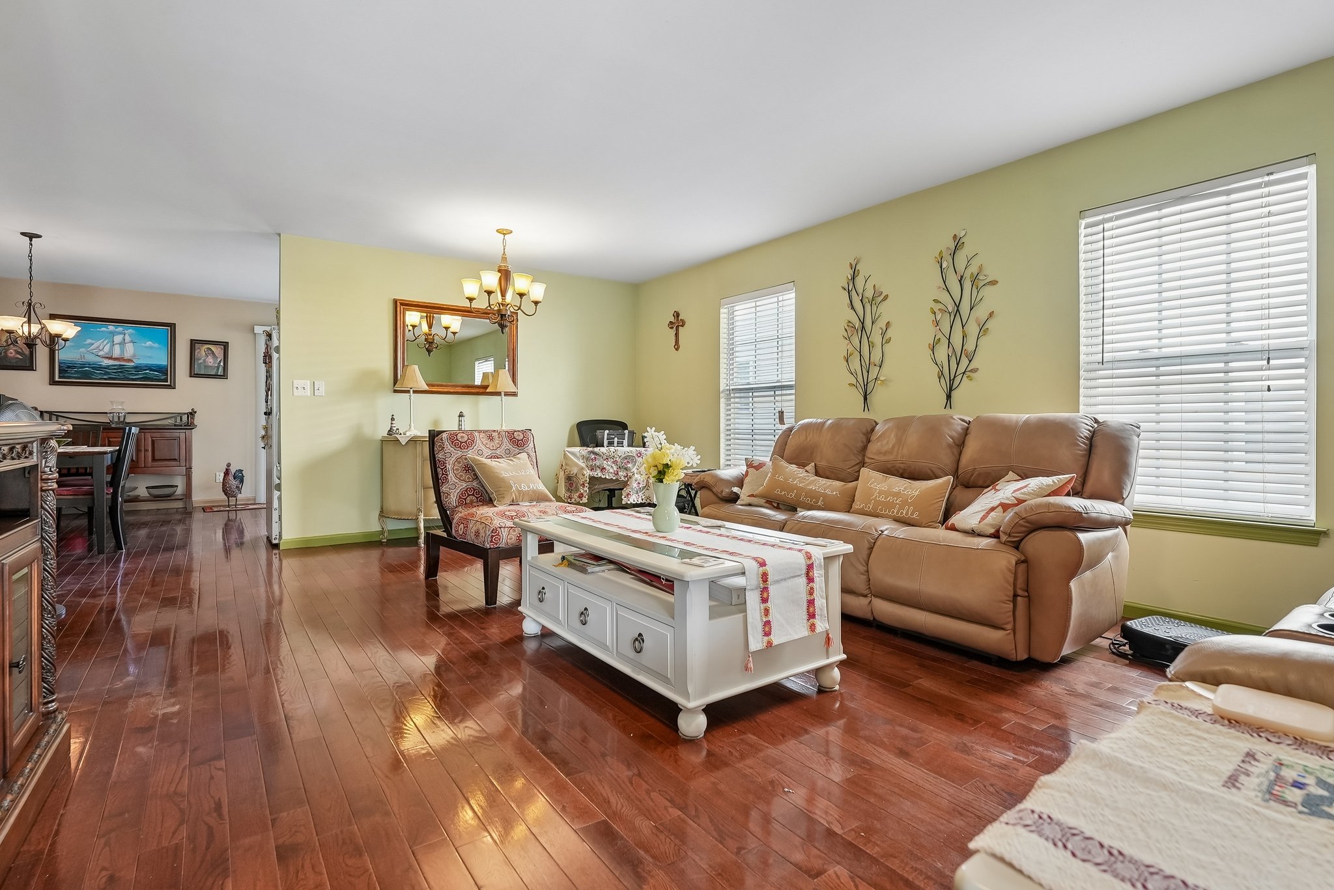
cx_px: 667
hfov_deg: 92.9
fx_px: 634
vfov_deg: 70.2
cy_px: 445
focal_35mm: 17
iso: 800
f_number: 7.1
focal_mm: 17.1
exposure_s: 1/40
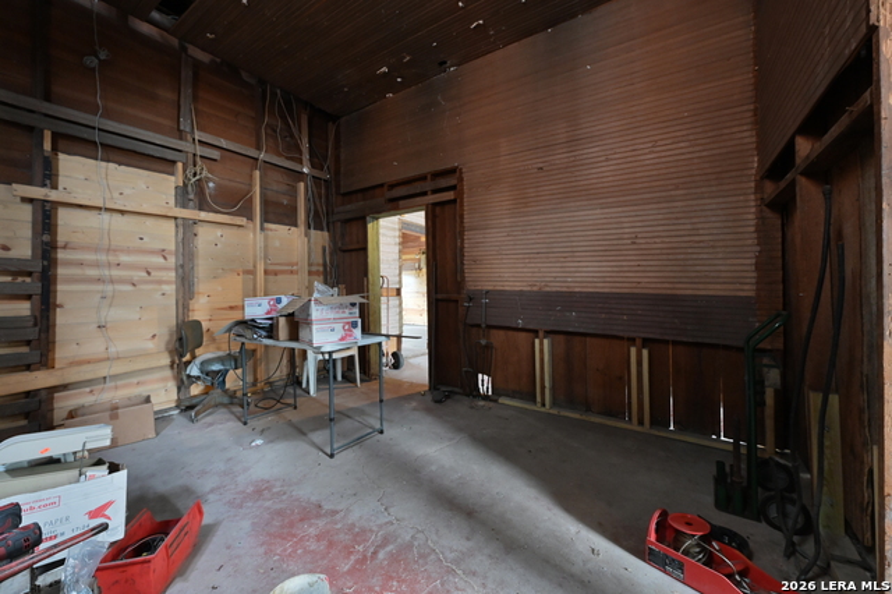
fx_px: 347
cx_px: 446
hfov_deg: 104.3
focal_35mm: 14
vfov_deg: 81.1
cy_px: 297
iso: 8000
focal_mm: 14
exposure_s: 1/80
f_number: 6.3
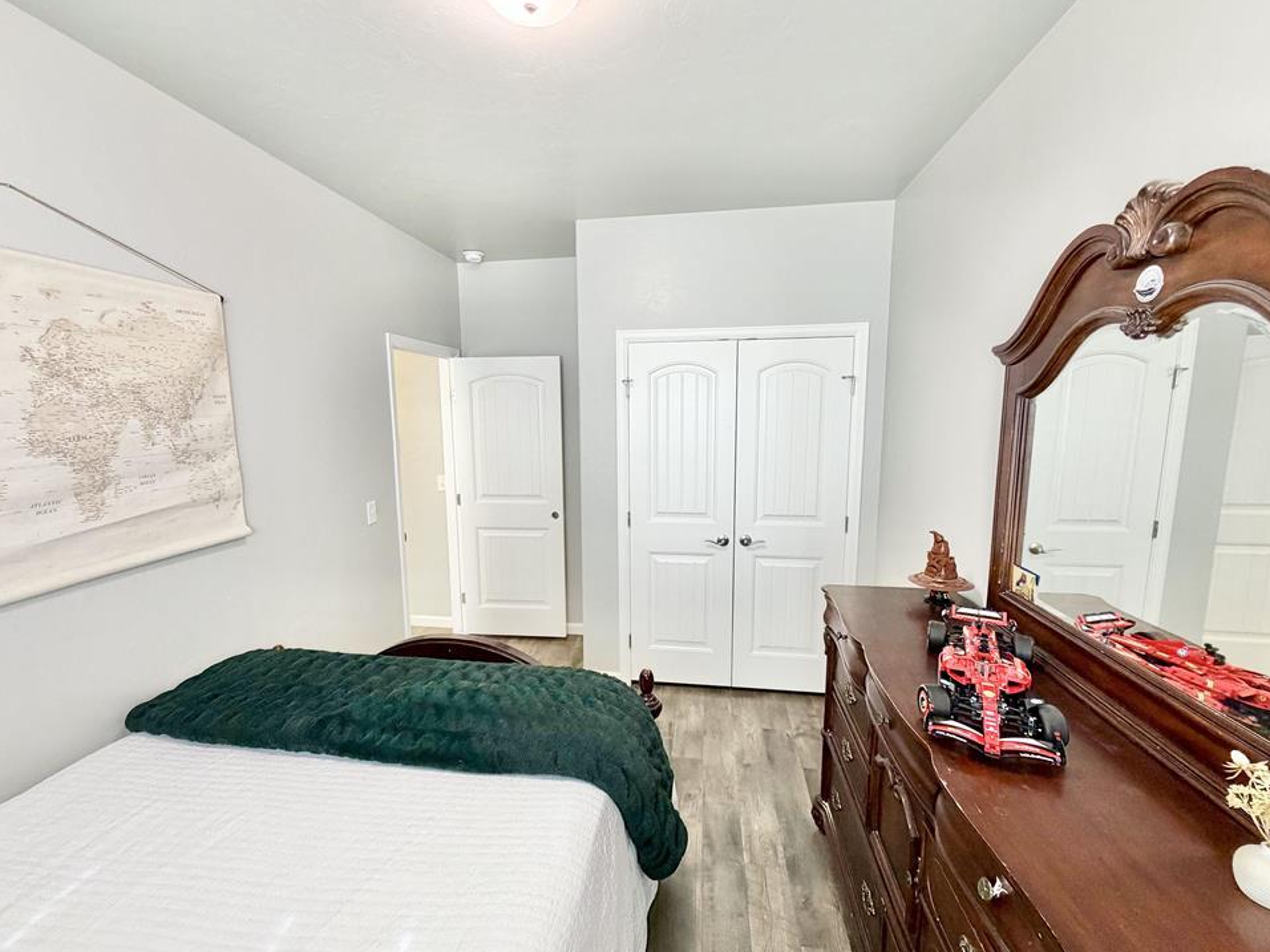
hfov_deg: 98.1
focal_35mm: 15
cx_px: 615
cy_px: 483
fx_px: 550
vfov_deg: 81.7
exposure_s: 1/60
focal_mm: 2.22
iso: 160
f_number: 2.2
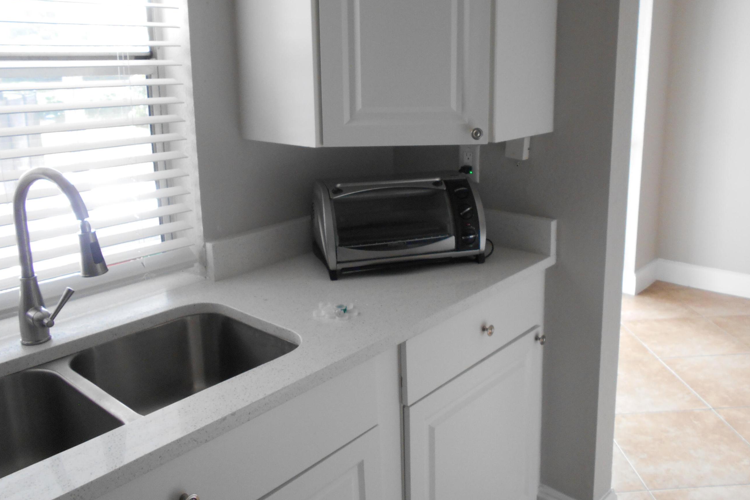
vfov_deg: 43.3
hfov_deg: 61.8
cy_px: 195
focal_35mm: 30
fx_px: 625
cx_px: 409
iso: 250
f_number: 3.2
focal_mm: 4.6
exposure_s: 1/30
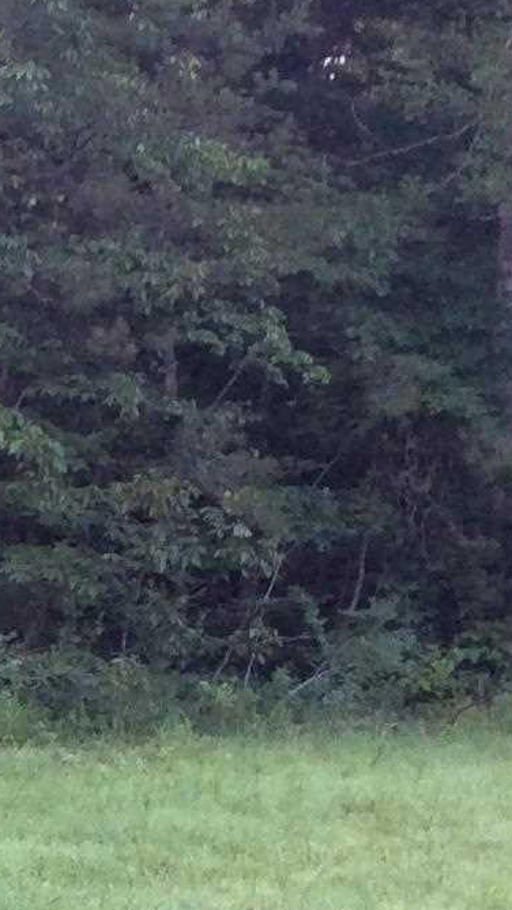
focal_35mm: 135
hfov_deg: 8.4
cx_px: -583
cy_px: 571
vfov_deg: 15.9
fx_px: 3257
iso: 40
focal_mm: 3.3
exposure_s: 1/60
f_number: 2.4
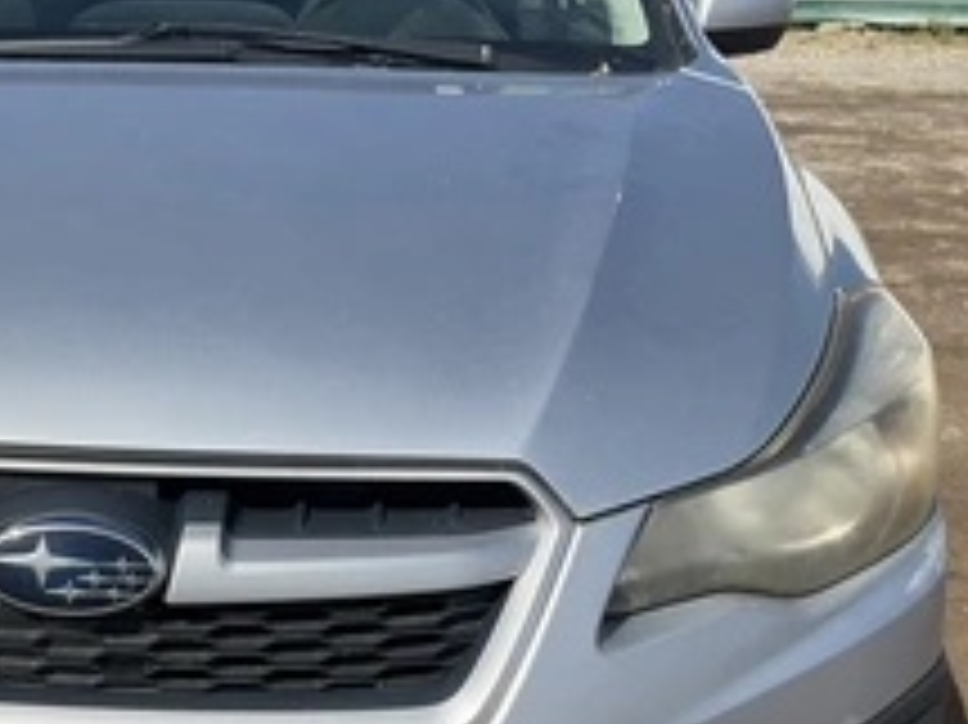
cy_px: 643
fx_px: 1509
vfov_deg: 26.2
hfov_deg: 34.0
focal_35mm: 54
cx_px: 140
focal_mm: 3
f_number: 1.8
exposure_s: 1/2538
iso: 25
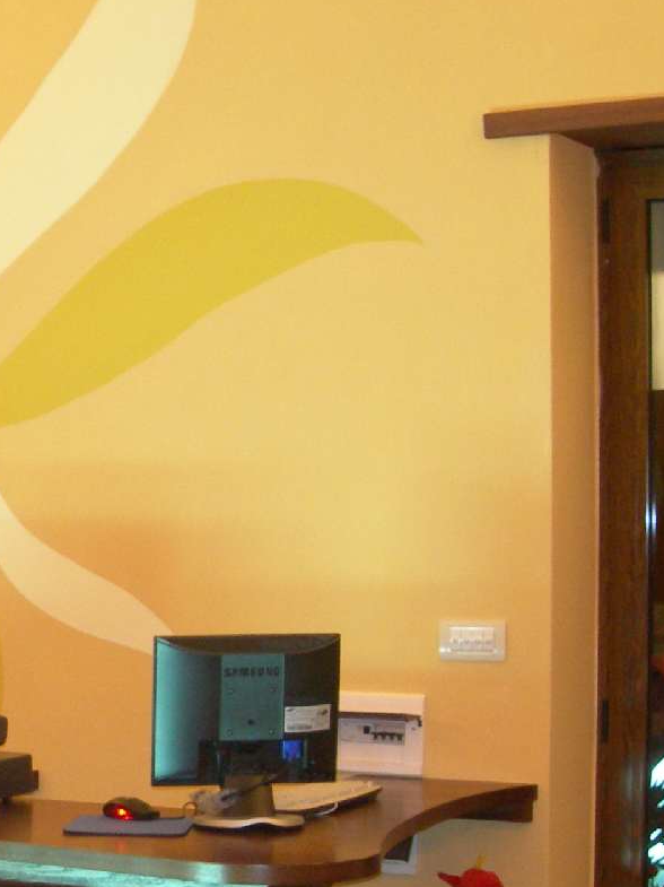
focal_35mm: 93
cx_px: -192
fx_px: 2380
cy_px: 637
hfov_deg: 15.2
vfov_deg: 21.0
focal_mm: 7.8
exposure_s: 1/11.8
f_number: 2.8
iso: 200
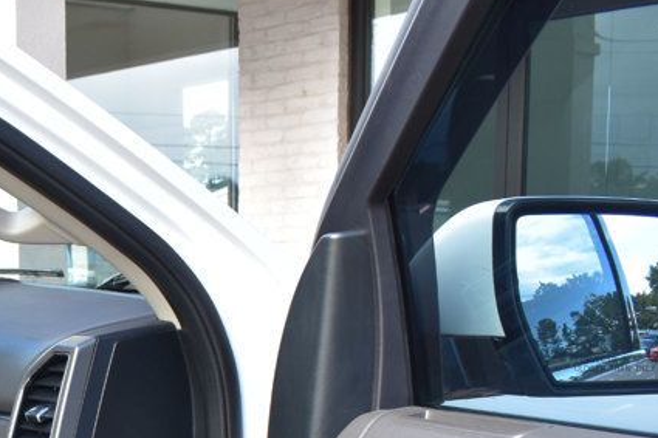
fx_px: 1188
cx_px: -53
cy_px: 511
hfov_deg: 28.4
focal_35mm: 65
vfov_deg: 19.8
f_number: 8
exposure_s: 1/60
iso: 400
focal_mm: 18
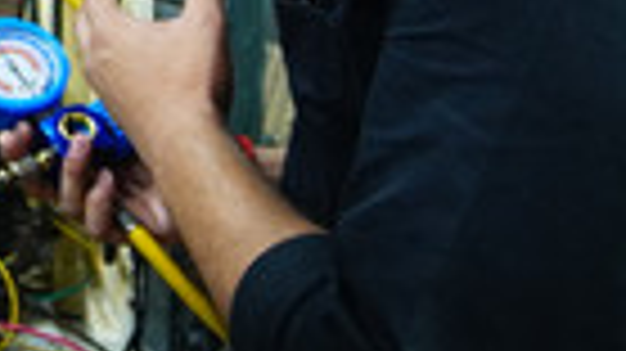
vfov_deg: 9.9
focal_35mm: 119
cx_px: -189
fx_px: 1972
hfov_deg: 17.0
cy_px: -160
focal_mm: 21
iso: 1250
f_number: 5
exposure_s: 1/50
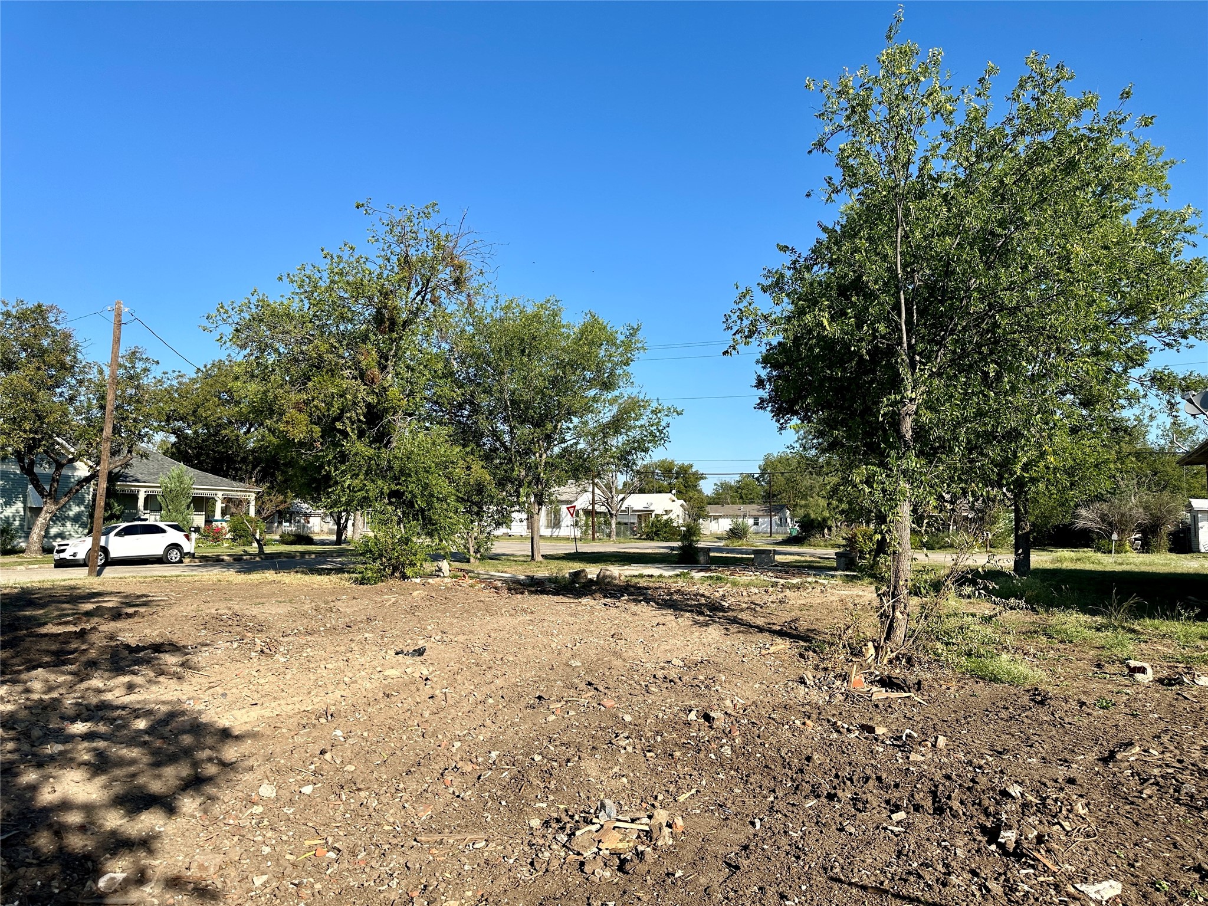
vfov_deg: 56.8
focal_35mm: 24
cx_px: 604
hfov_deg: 71.6
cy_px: 453
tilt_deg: +5.2
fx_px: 838
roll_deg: -0.4
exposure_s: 1/3717
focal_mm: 6.86
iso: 80
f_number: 1.78
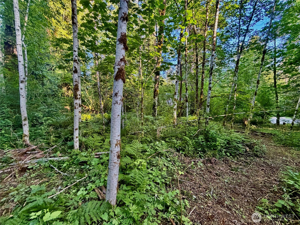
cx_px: 150
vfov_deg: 85.7
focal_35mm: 14
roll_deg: +3.3
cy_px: 112
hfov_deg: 102.1
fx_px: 121
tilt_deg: -0.9
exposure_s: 1/96
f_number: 2.2
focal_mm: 2.22
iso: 320
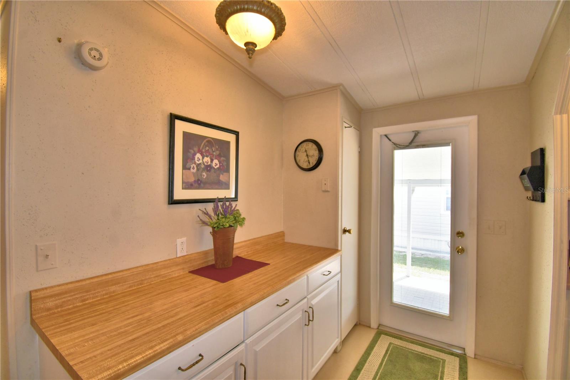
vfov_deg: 77.3
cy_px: 190
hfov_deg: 100.4
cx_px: 285
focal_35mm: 15
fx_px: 237
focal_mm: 10
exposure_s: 1/60
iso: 200
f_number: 4.5
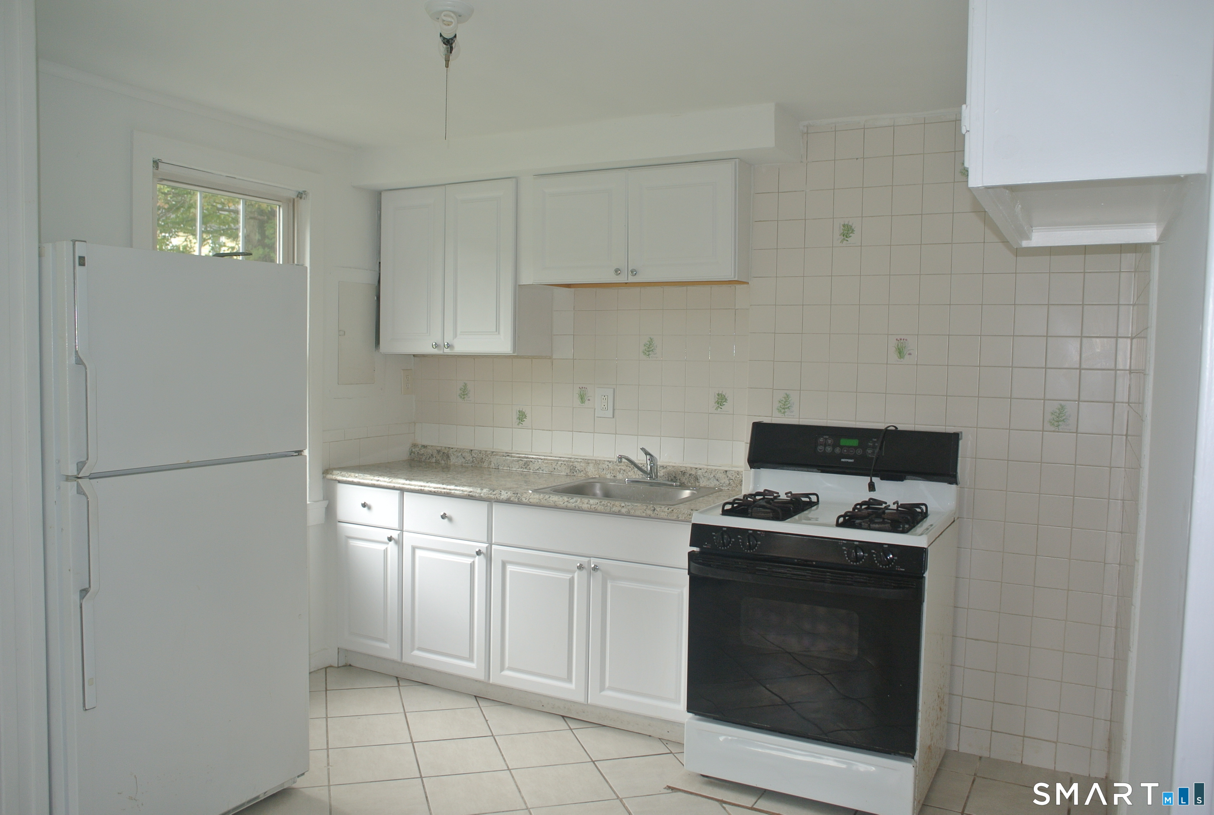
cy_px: 408
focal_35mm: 27
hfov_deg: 67.3
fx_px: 912
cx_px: 607
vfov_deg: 48.1
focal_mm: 10
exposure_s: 1/60
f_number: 2.8
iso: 100
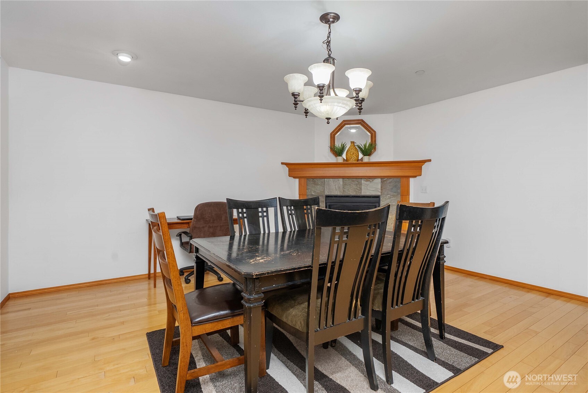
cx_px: 294
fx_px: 278
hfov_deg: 93.2
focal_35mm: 17
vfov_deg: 70.5
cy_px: 196
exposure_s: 1/6
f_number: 7.1
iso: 1000
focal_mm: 17
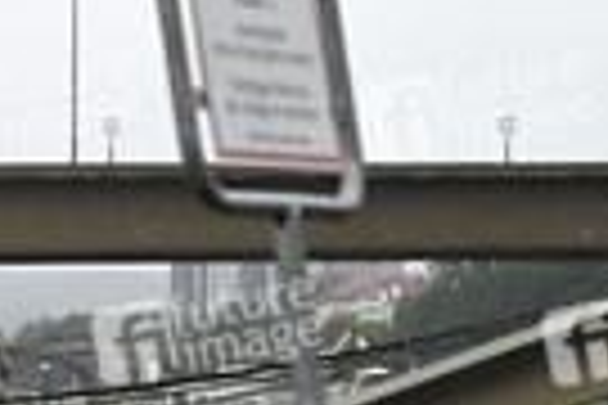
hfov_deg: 7.7
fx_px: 4391
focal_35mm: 260
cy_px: 220
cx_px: -363
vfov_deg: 5.3
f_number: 5.6
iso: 125
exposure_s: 1/250
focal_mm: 78
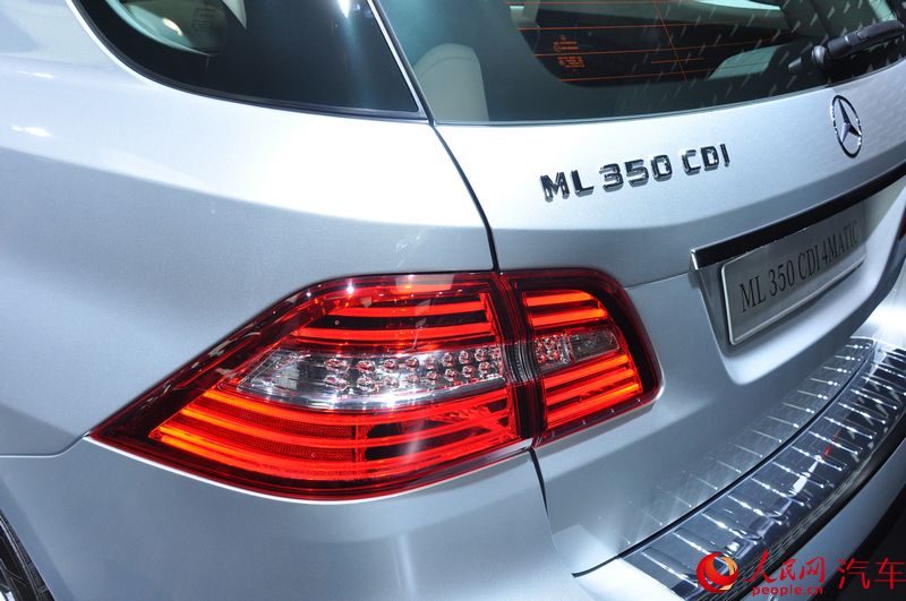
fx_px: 980
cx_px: 453
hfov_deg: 49.6
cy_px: 300
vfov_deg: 34.1
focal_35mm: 39
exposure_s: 1/100
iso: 640
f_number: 6.3
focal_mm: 26
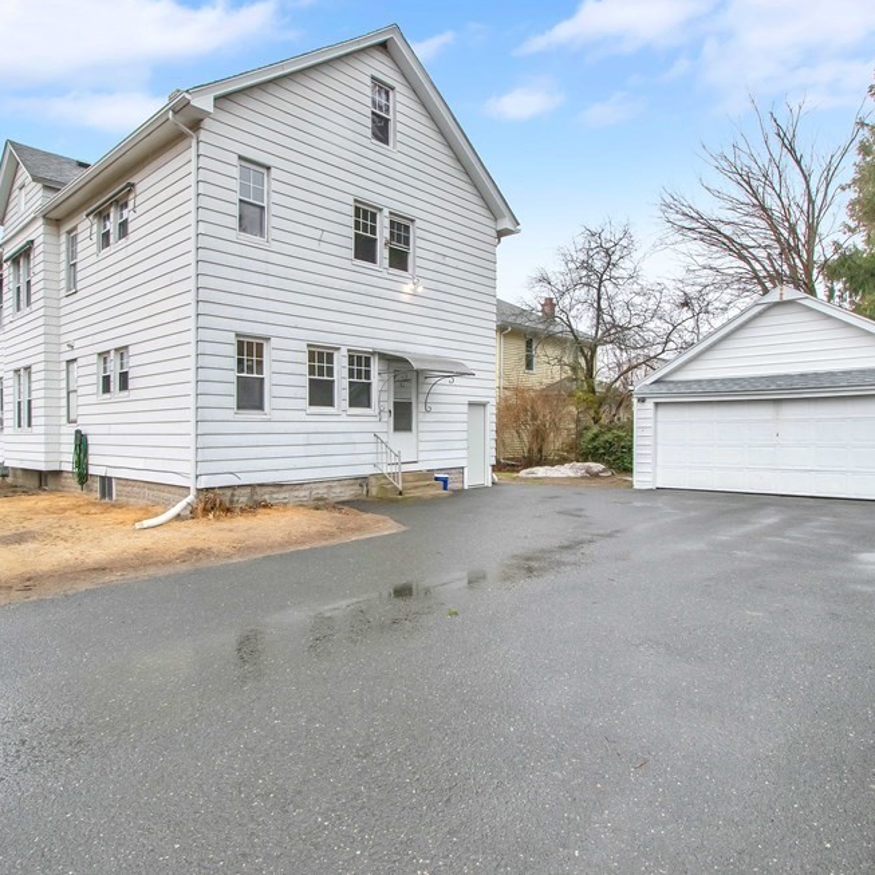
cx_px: 417
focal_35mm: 20
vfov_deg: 74.8
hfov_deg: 74.8
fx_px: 572
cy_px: 419
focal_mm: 10
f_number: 10
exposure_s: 1/200
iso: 400
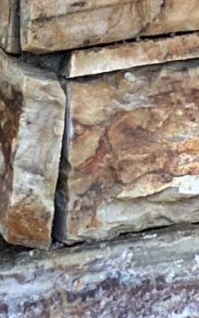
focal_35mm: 409
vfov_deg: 5.1
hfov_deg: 3.2
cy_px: 69
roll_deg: +0.7
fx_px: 3545
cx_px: 60
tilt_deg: -24.2
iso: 32
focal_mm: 6
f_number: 2
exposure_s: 1/122
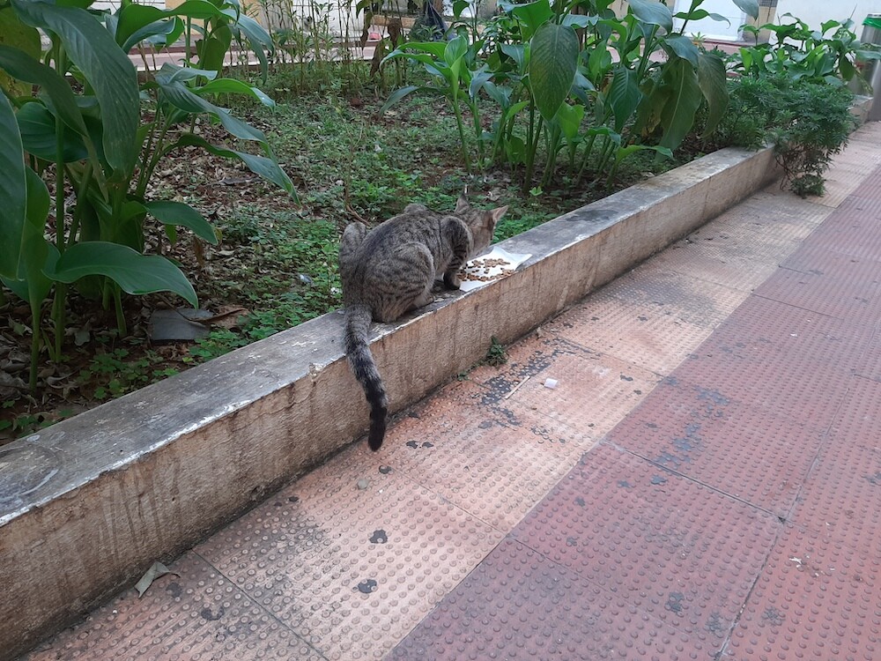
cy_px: 330
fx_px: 662
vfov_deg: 53.1
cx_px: 440
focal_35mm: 26
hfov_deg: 67.3
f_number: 1.7
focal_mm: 3.93
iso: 64
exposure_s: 1/120
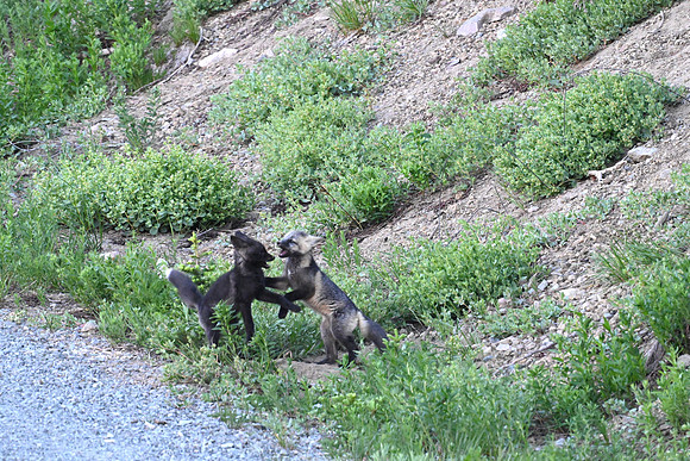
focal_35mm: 1200
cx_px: 345
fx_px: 23004
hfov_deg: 1.7
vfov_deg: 1.1
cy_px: 230
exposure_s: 1/320
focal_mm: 1200
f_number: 13
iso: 6400
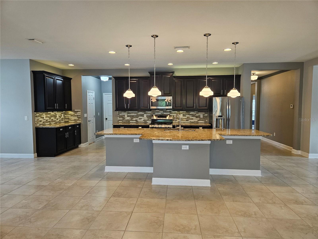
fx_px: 211
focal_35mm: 23
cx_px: 159
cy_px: 120
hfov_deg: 73.9
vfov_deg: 58.9
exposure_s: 1/120
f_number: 1.8
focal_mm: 5.4
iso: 320
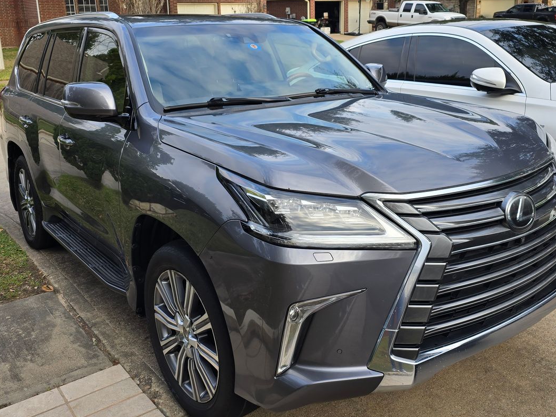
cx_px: 299
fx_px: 562
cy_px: 167
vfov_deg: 40.5
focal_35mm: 35
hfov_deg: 52.6
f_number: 1.7
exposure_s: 1/180
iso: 16
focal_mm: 6.3
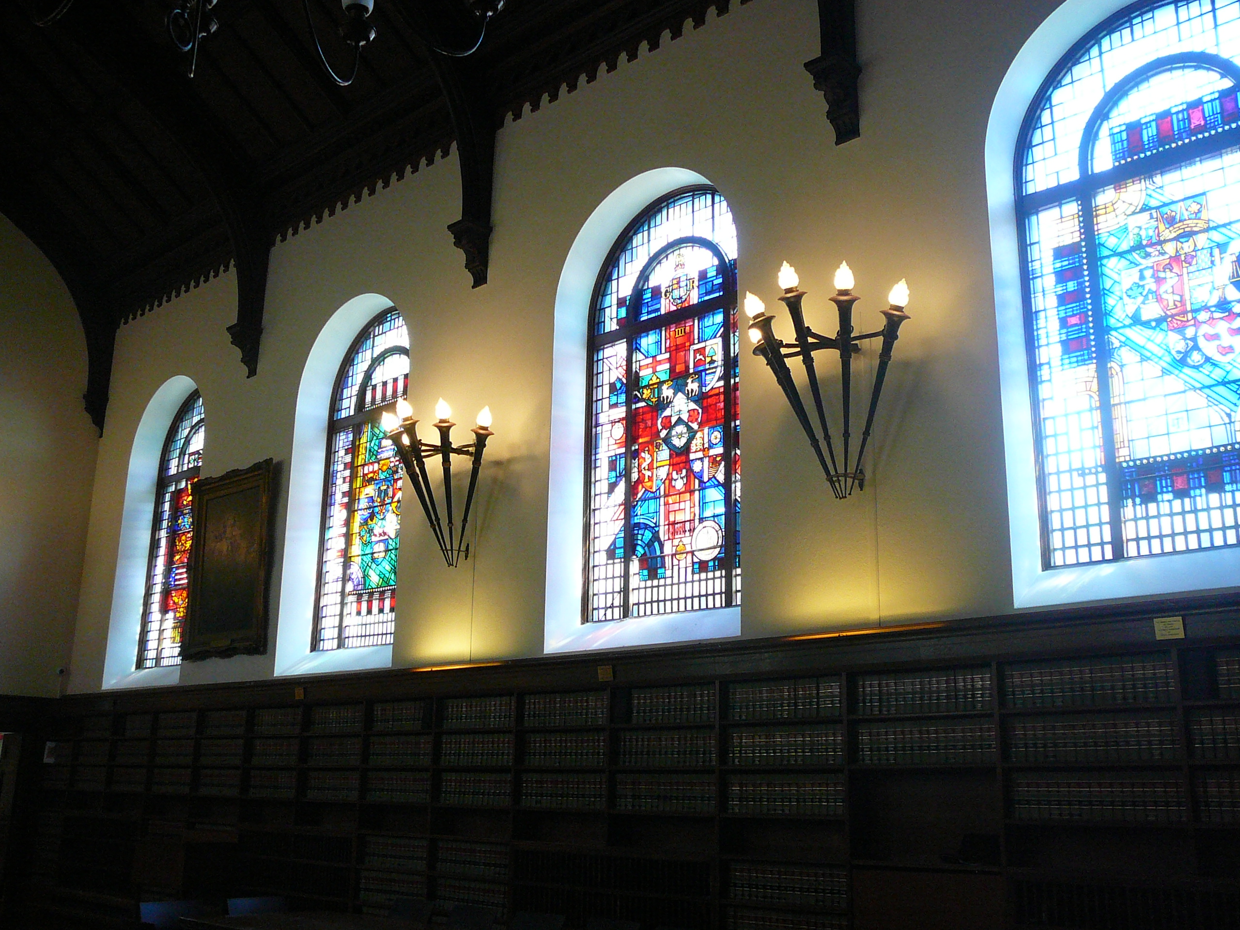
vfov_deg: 40.7
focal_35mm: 35
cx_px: 620
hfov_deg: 52.6
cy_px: 465
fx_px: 1254
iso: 200
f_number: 2.8
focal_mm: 5.2
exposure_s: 1/25
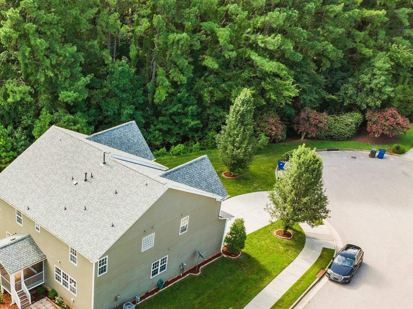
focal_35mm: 44
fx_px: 525
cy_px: 225
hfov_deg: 40.1
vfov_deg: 32.3
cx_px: 50
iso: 100
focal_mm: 12.29
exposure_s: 1/50
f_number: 2.8
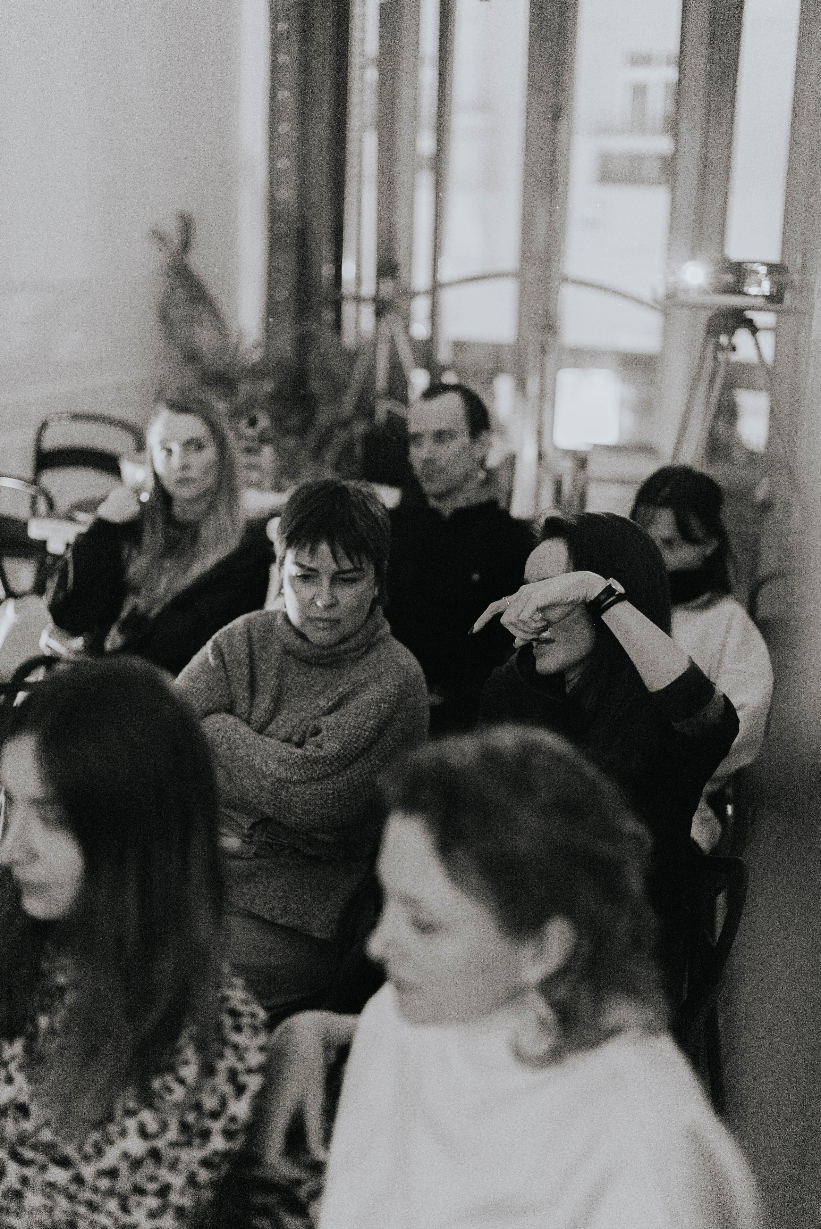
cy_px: 614
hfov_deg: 27.0
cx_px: 410
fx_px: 1709
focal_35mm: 50
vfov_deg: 39.6
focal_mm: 50
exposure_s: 1/100
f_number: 1.8
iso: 5000
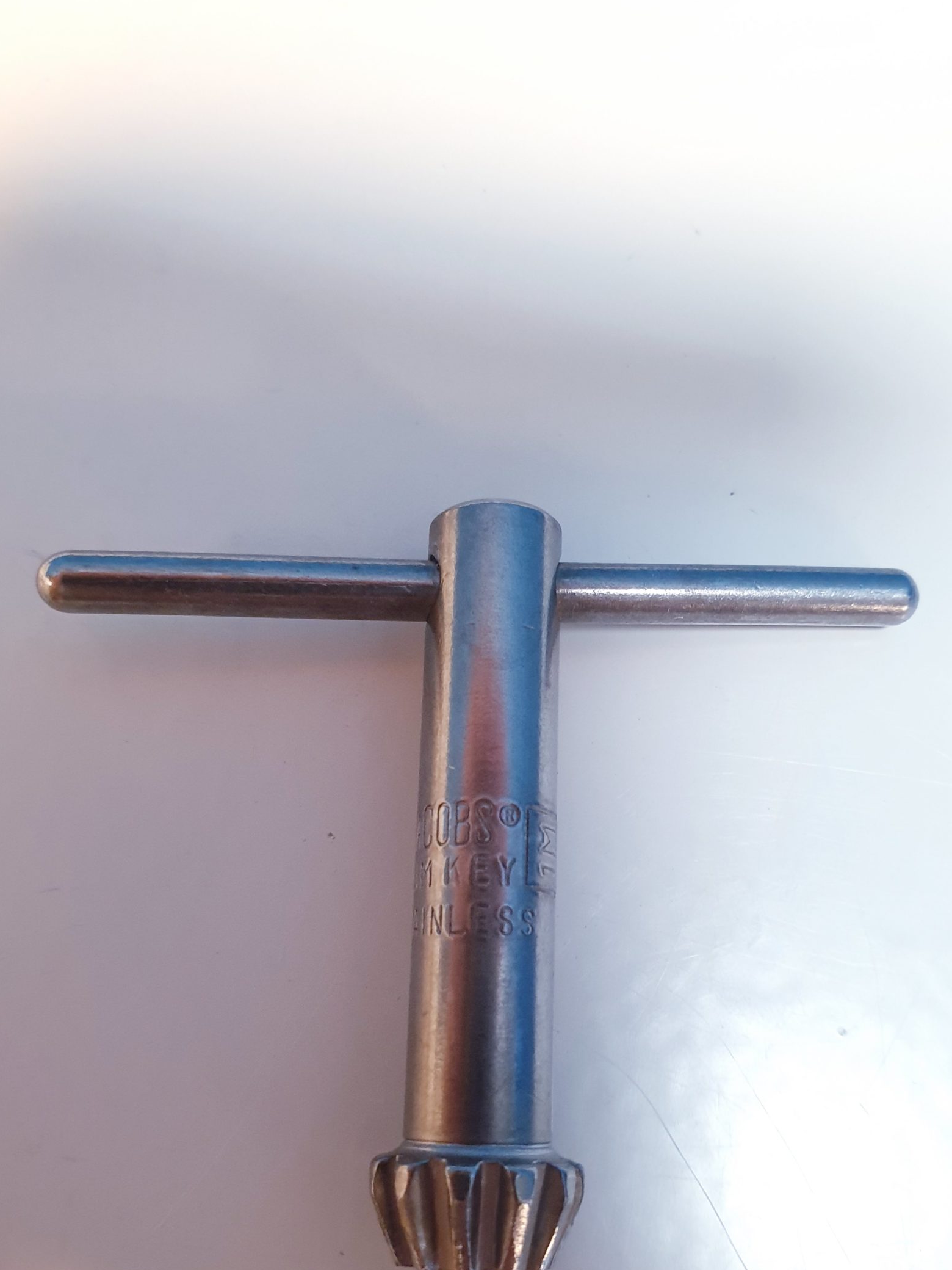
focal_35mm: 32
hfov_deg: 44.1
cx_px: 445
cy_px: 769
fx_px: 1173
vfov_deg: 56.3
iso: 250
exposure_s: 1/50
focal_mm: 4.3
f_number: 2.4
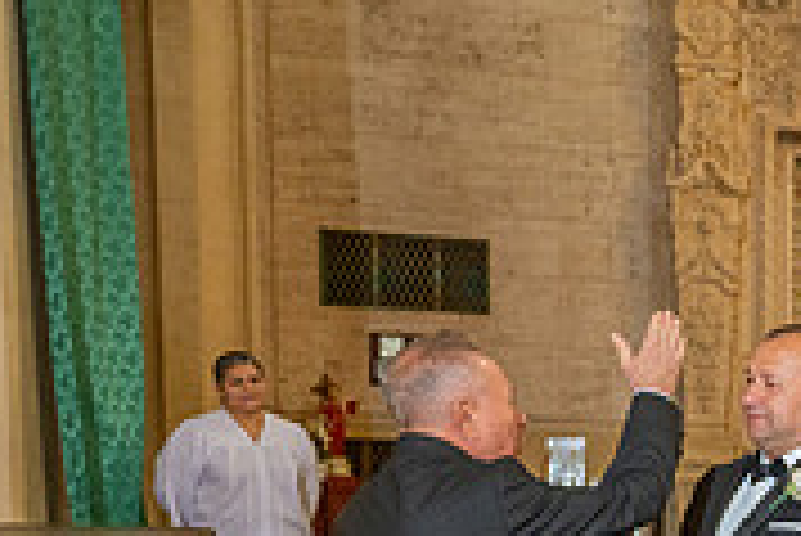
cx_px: 1274
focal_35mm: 78
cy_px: 673
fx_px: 1737
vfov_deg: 16.7
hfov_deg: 21.0
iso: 1000
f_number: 4.5
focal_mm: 24
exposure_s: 1/160
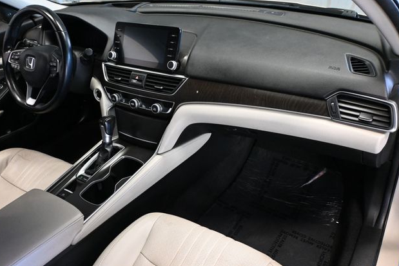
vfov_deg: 41.4
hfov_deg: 59.1
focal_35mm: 32
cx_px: 197
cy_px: 133
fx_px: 352
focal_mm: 20.5
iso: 3200
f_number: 3.8
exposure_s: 1/80
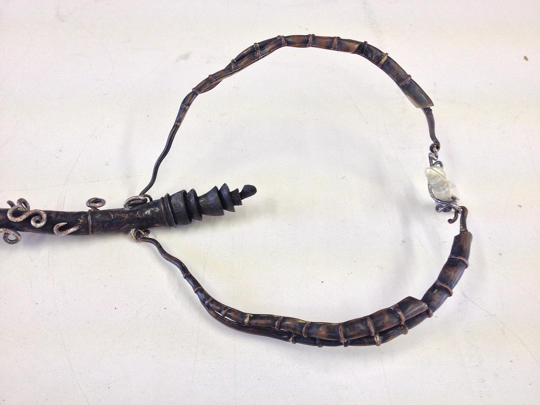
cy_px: 202
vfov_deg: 40.7
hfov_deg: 52.6
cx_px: 270
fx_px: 546
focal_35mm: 35
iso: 50
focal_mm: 4.28
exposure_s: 1/40
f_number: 2.4
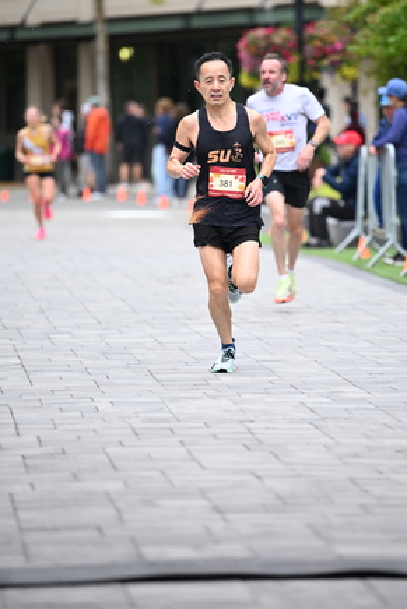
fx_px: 3745
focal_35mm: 221
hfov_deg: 6.2
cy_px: 233
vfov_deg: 9.3
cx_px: 234
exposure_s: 1/1250
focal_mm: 175
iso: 1250
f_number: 2.8
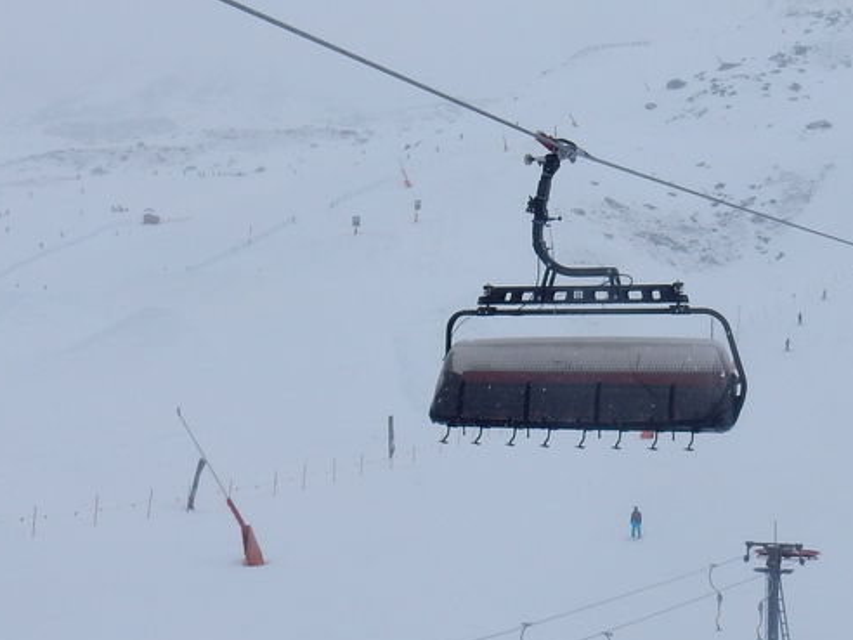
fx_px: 1602
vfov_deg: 22.6
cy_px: 278
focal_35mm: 65
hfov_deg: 29.7
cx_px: 532
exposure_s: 1/2000
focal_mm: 4.5
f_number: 4.8
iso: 125
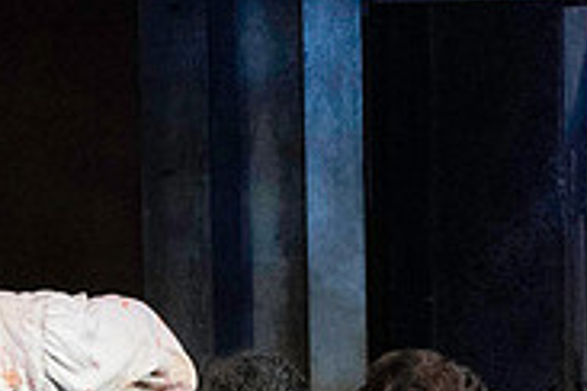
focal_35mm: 1017
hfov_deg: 2.0
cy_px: 530
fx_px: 16581
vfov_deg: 1.4
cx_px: 132
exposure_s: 1/320
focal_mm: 321
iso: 16000
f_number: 13
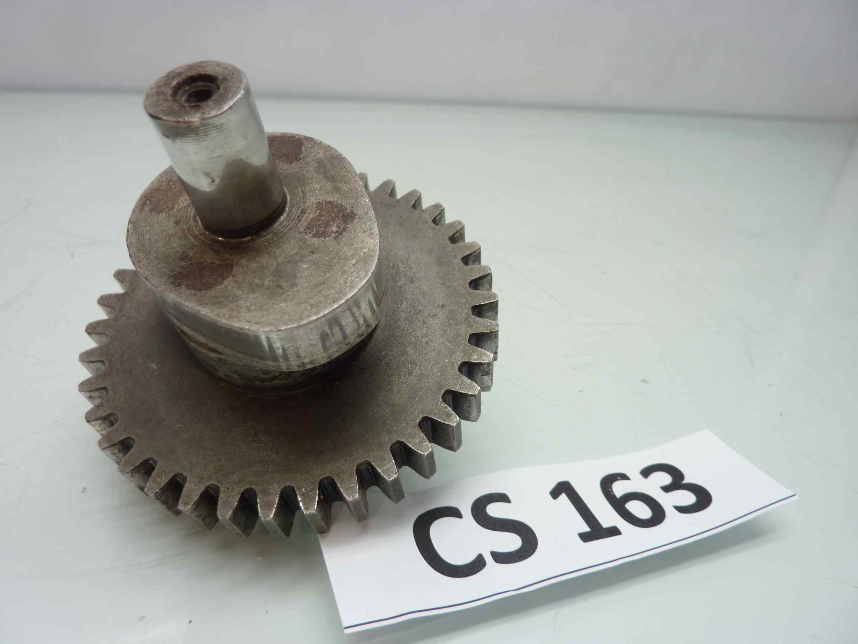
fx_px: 620
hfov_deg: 69.4
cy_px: 322
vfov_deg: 54.9
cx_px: 429
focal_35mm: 25
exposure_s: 1/15
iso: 80
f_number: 3.3
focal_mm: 4.1
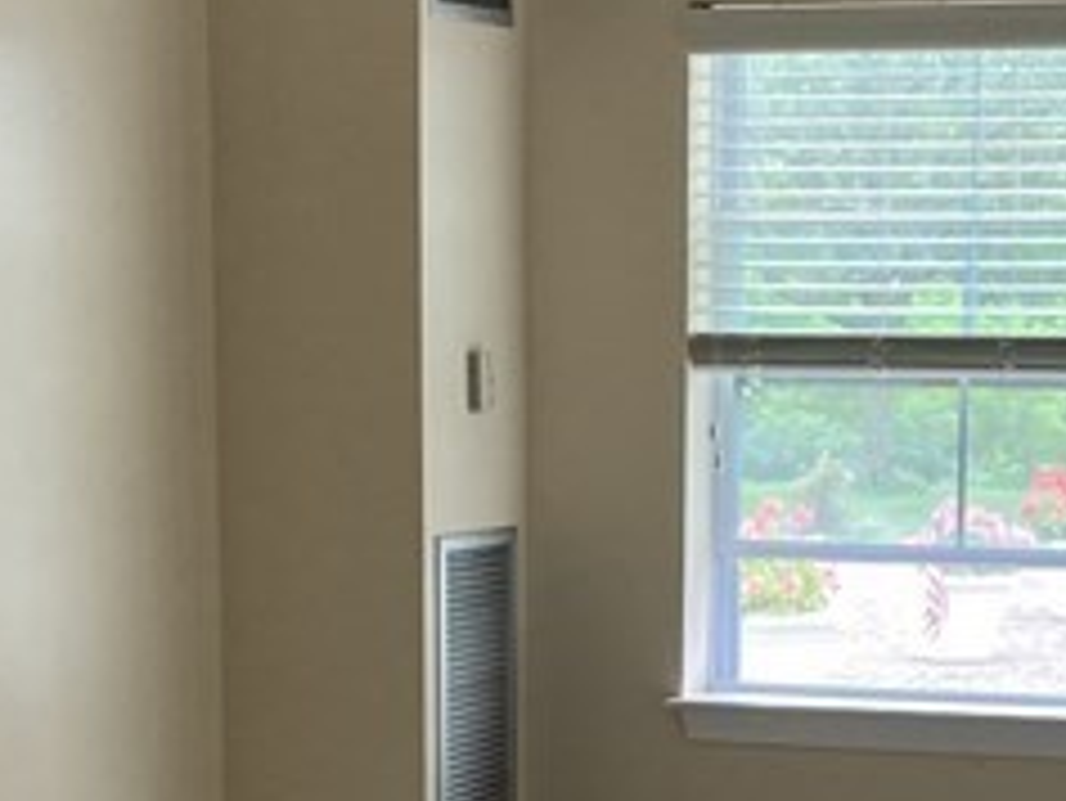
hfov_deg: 16.2
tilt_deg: -10.9
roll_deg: +0.0
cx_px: 733
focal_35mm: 121
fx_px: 3728
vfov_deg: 12.0
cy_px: 954
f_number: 1.8
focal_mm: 3.99
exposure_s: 1/60
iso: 64
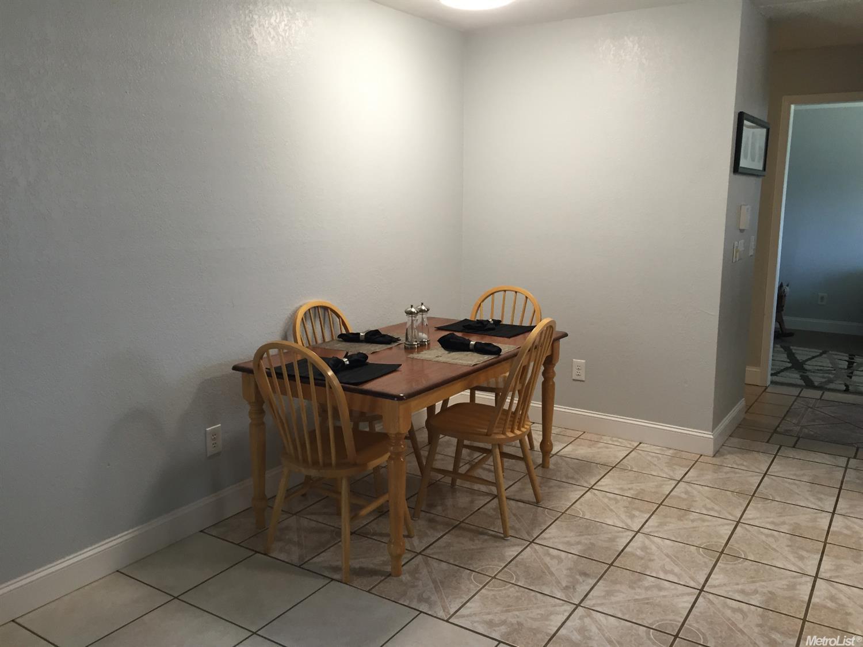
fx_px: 723
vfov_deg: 48.2
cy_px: 324
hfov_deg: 61.7
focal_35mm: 29
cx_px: 432
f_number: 2.2
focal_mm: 4.15
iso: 80
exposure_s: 1/30
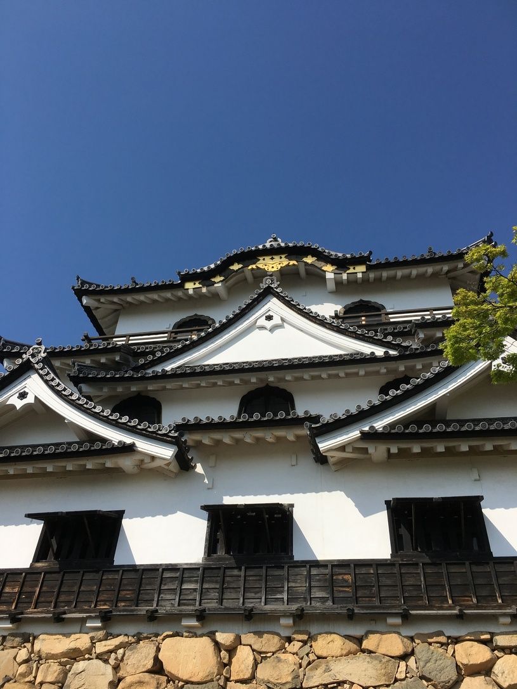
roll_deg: -2.8
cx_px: 258
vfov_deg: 61.7
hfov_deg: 48.2
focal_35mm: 29
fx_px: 578
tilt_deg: +41.4
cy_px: 344
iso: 25
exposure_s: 1/2564
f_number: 2.2
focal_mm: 4.15
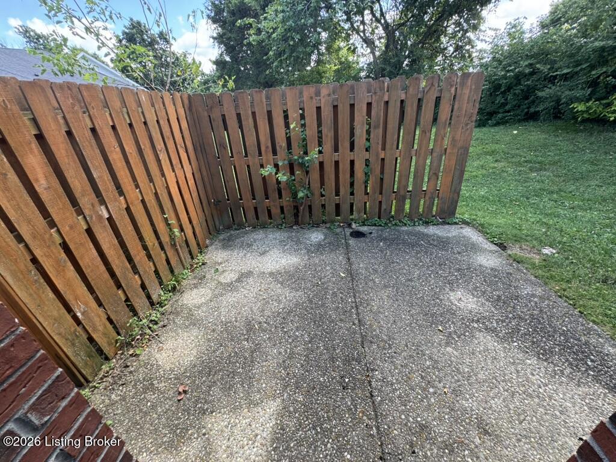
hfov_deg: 102.1
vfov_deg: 85.7
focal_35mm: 14
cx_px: 308
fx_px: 249
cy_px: 231
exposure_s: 1/99
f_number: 2.2
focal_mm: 2.22
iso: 50
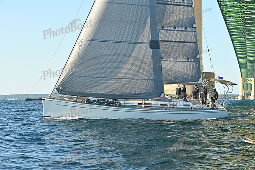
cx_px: 128
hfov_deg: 20.4
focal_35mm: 100
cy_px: 85
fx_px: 708
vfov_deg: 13.7
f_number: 8
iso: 800
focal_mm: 100
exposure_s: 1/1250
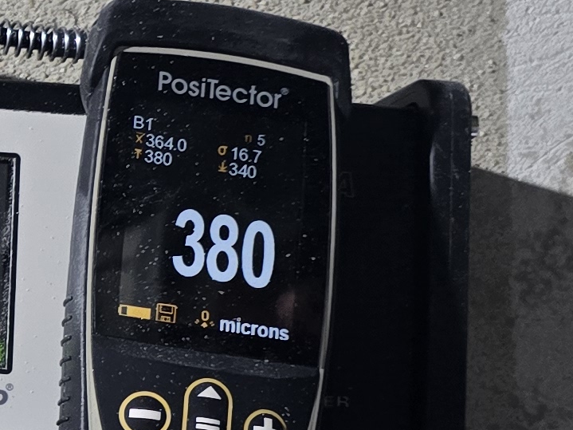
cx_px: -485
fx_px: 2118
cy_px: 431
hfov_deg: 13.6
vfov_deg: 11.5
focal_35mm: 128
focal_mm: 6.3
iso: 320
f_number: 1.7
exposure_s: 1/34
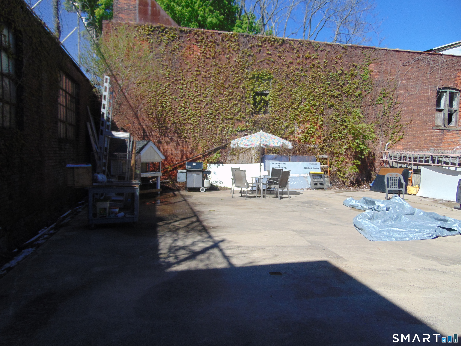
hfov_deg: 69.4
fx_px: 333
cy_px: 173
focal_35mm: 25
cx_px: 230
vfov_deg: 54.9
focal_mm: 4.5
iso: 80
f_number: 3
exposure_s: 1/1000
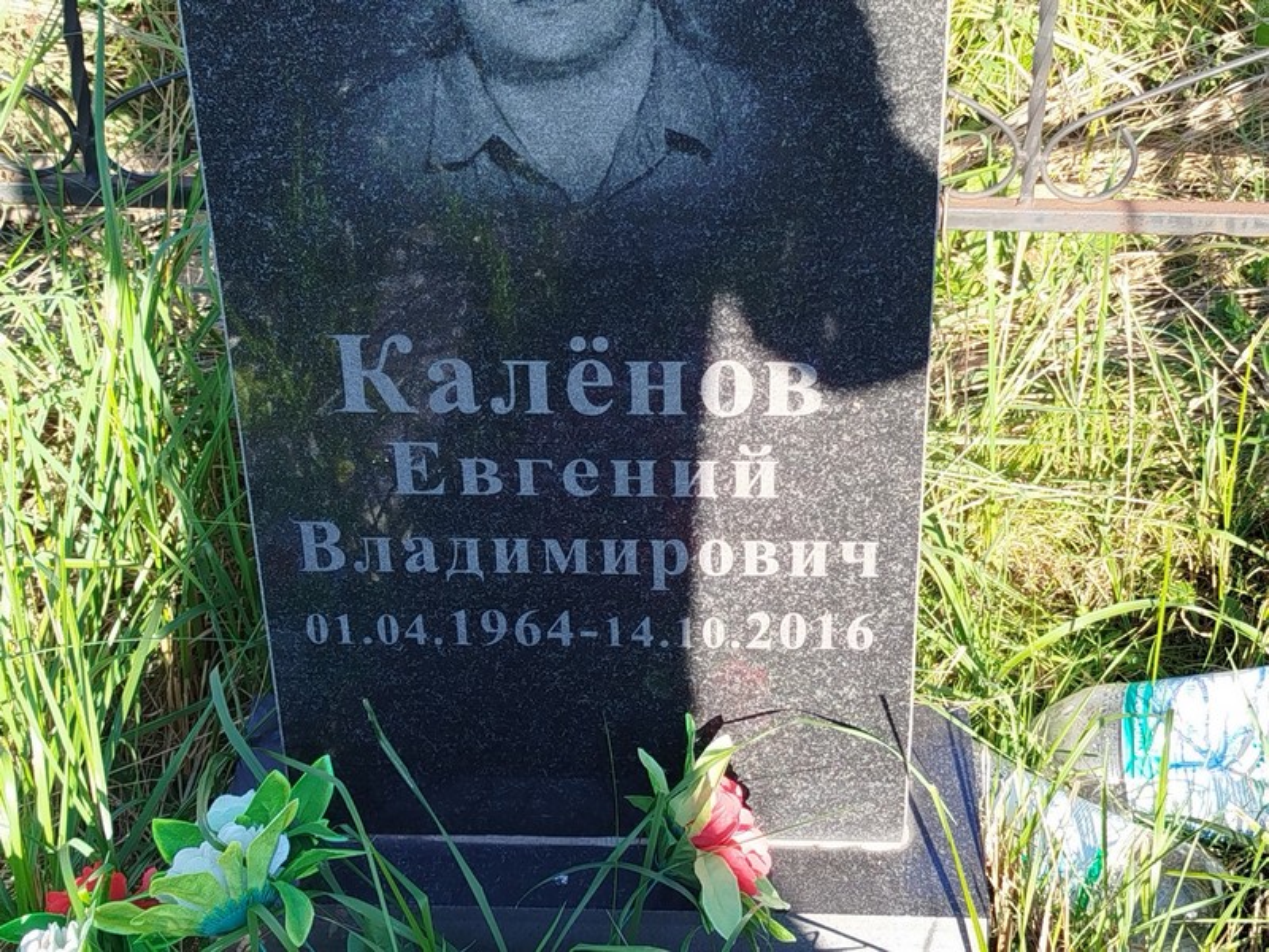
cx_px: 634
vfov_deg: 21.9
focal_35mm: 67
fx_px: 2456
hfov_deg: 29.0
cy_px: 476
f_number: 1.7
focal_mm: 5.31
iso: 50
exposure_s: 1/209
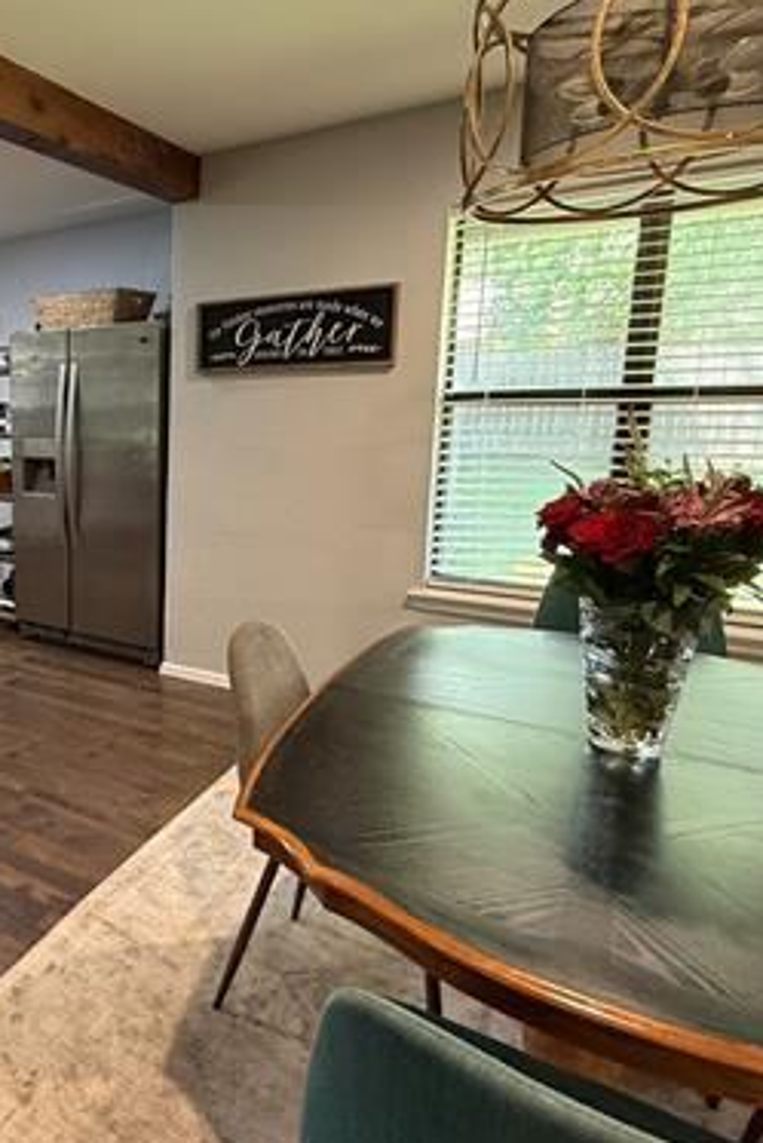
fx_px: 794
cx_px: -34
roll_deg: +1.9
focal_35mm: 25
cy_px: 524
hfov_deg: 42.7
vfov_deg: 71.4
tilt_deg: -8.0
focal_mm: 2.22
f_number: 2.2
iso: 500
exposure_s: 1/60
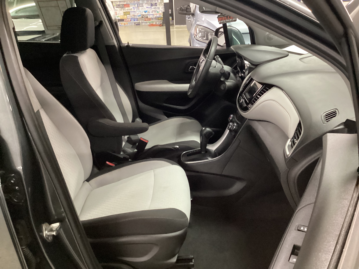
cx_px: 180
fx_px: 321
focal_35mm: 31
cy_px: 134
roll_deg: +2.1
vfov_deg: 45.4
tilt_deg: -26.3
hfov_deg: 58.4
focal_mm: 3.3
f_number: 2.4
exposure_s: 1/24
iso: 640
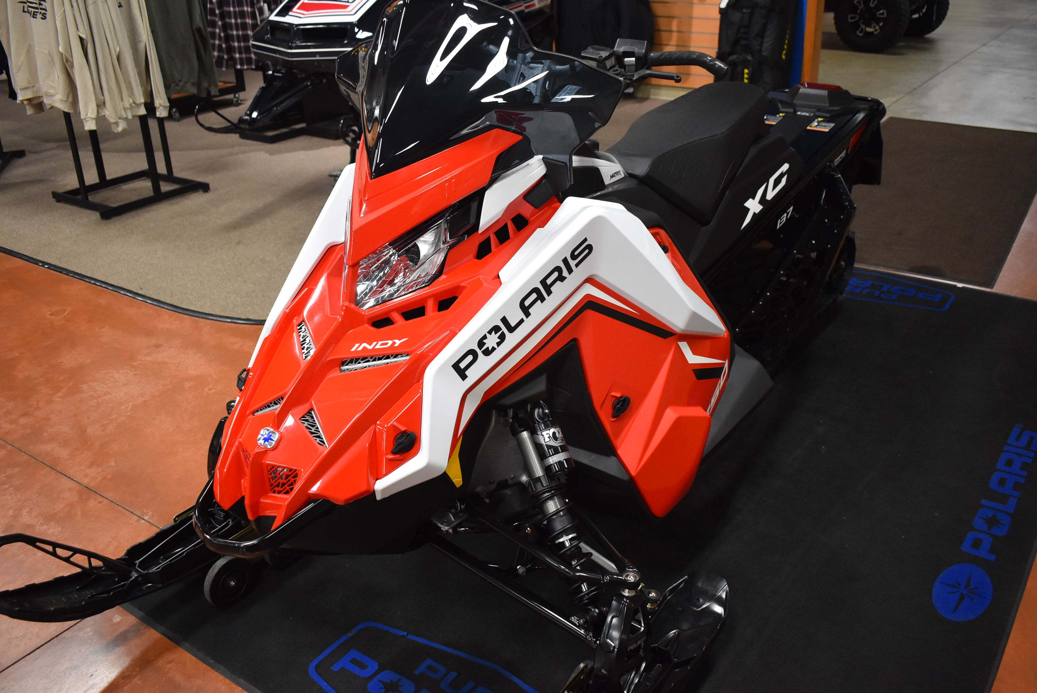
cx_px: 518
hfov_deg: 57.2
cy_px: 346
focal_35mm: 33
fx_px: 951
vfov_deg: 40.0
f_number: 3.8
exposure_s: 1/125
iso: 1600
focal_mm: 22
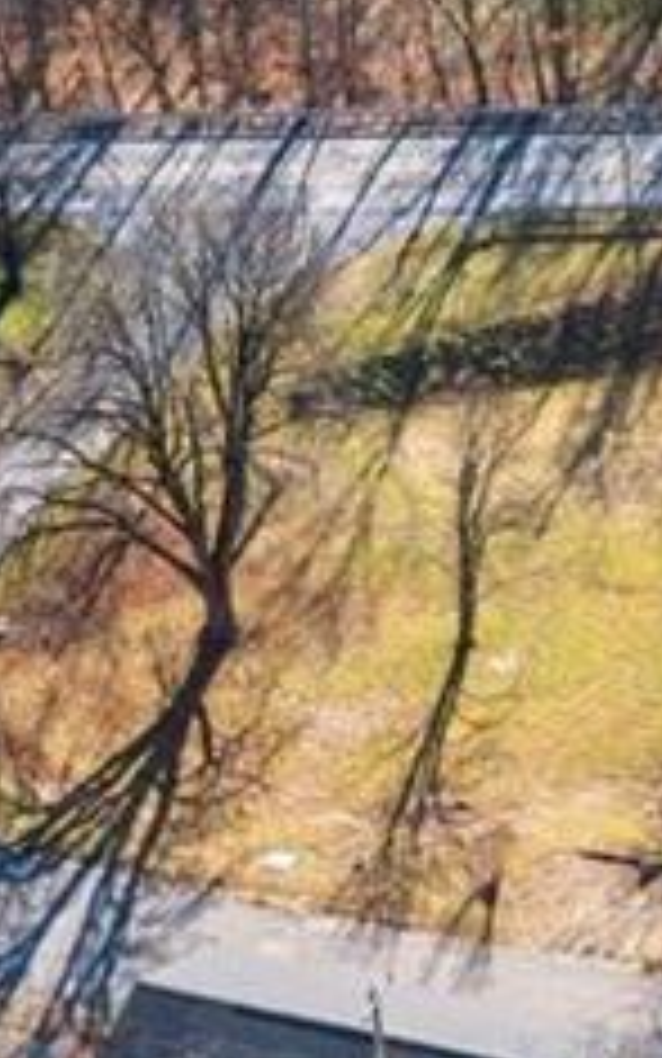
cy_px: 633
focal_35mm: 124
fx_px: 3577
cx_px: 892
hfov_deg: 10.3
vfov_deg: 16.8
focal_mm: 10.26
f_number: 4.5
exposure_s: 1/160
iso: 100
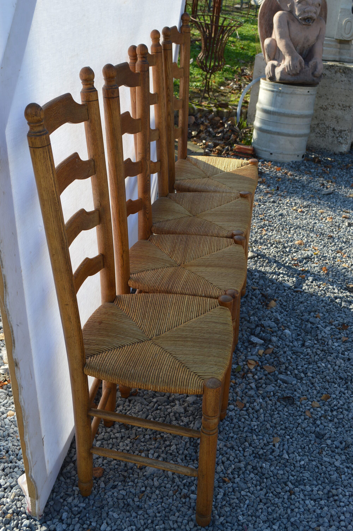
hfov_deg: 34.1
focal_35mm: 39
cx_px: 176
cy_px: 266
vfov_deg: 49.6
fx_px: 575
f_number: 6.3
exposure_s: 1/160
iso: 100
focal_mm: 26
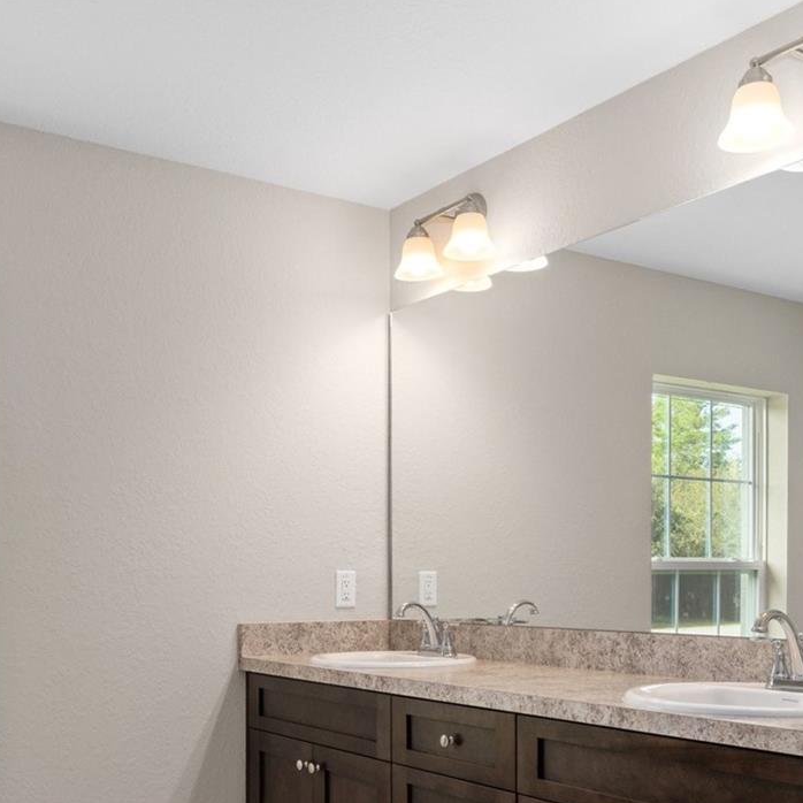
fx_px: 997
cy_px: 599
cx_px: 375
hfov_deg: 43.9
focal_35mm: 38
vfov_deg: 42.6
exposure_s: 1/8
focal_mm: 13
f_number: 8
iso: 320
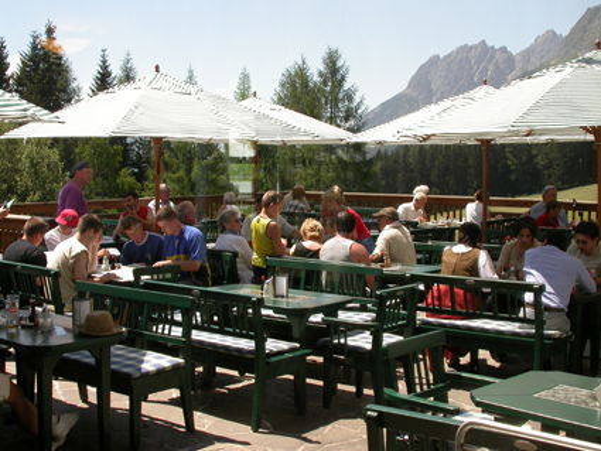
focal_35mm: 48
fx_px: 834
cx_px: 300
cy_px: 226
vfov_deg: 30.3
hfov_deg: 39.6
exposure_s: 1/136
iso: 100
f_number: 5.7
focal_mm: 10
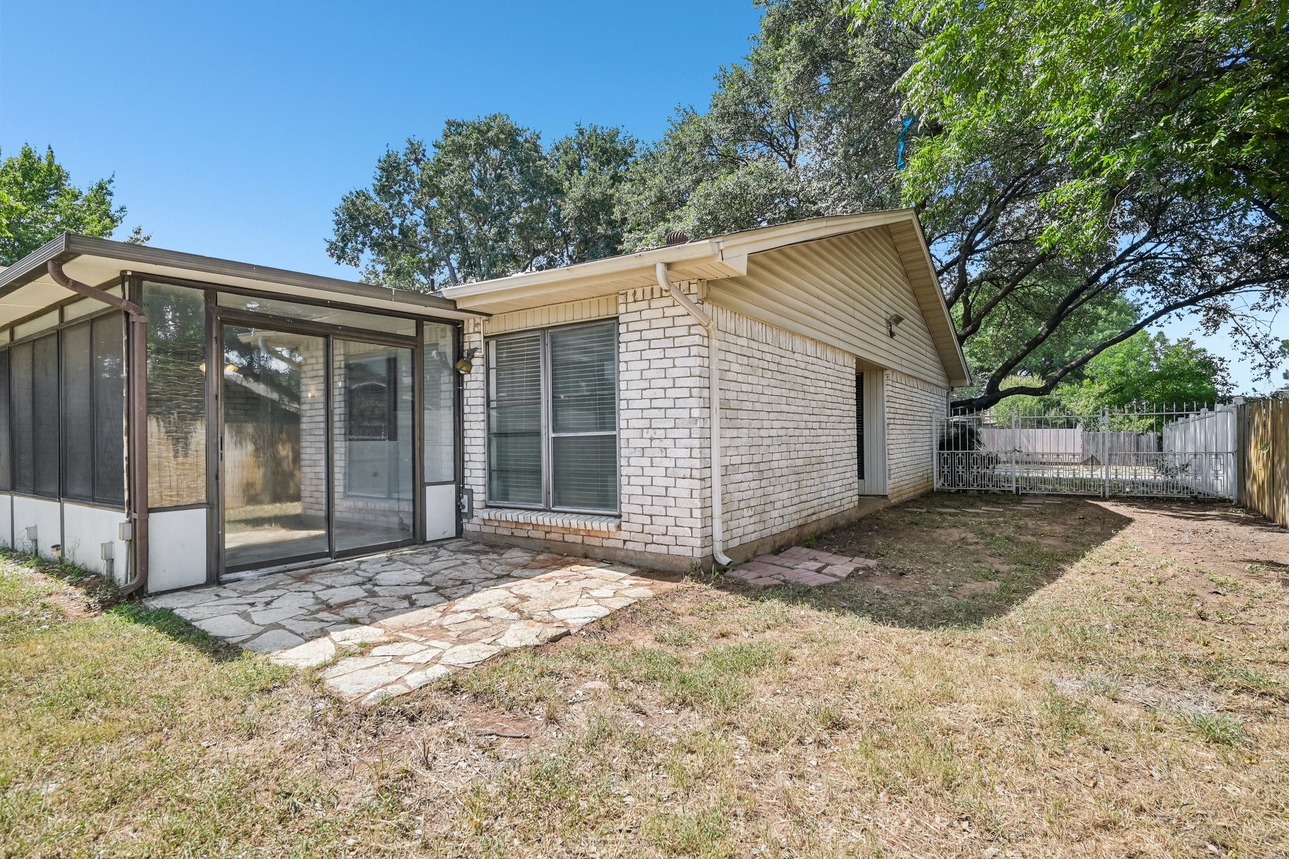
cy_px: 430
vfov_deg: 68.9
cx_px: 644
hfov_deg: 91.6
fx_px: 627
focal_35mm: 18
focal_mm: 17.5
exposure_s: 1/640
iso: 400
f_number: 8
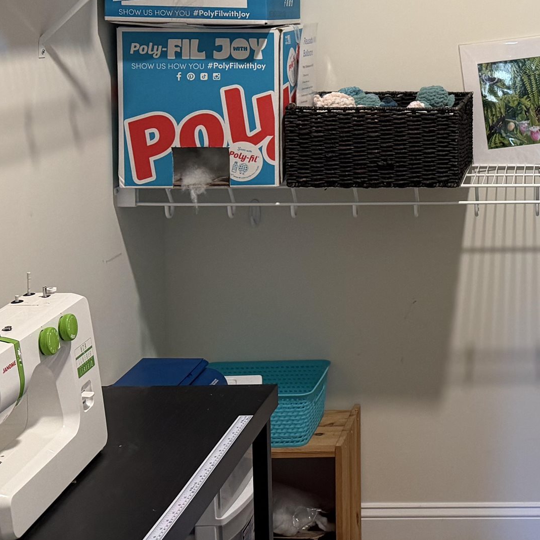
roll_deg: +0.3
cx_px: 557
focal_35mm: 61
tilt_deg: -3.4
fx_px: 1077
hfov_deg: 26.5
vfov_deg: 27.2
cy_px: 54
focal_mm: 6.76
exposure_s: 1/60
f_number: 1.78
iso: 250
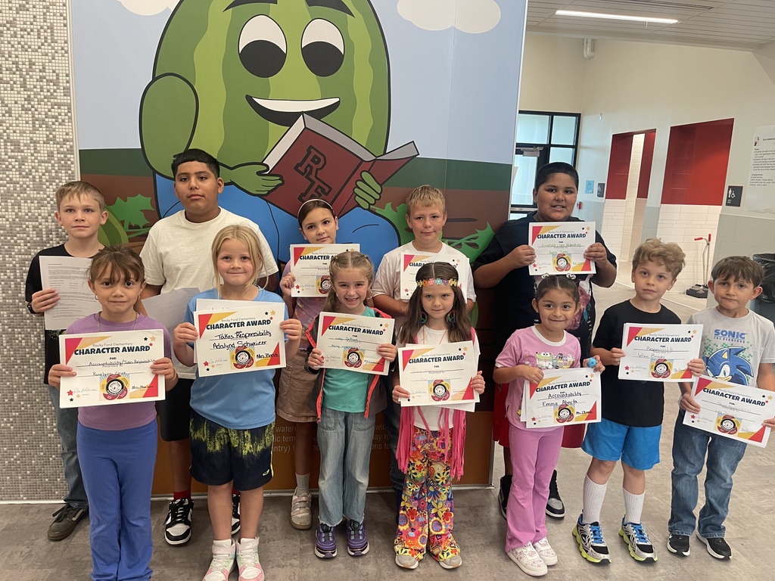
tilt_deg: -11.2
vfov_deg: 54.9
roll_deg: -2.0
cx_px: 388
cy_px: 290
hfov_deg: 69.4
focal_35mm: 25
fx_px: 560
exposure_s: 1/60
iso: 200
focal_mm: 5.1
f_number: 1.6
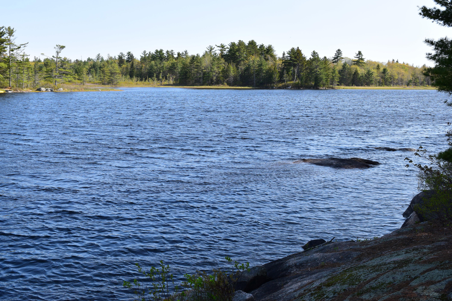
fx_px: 546
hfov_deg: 45.0
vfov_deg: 30.8
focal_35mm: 44
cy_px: 150
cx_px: 226
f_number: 11
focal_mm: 29
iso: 400
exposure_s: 1/500
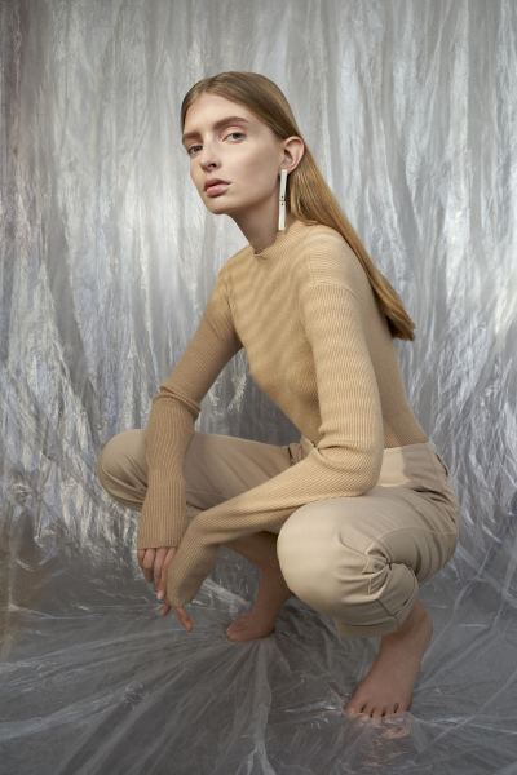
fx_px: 668
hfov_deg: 42.3
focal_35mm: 31
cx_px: 258
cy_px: 388
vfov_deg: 60.3
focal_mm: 31
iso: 1000
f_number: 9
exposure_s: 1/200
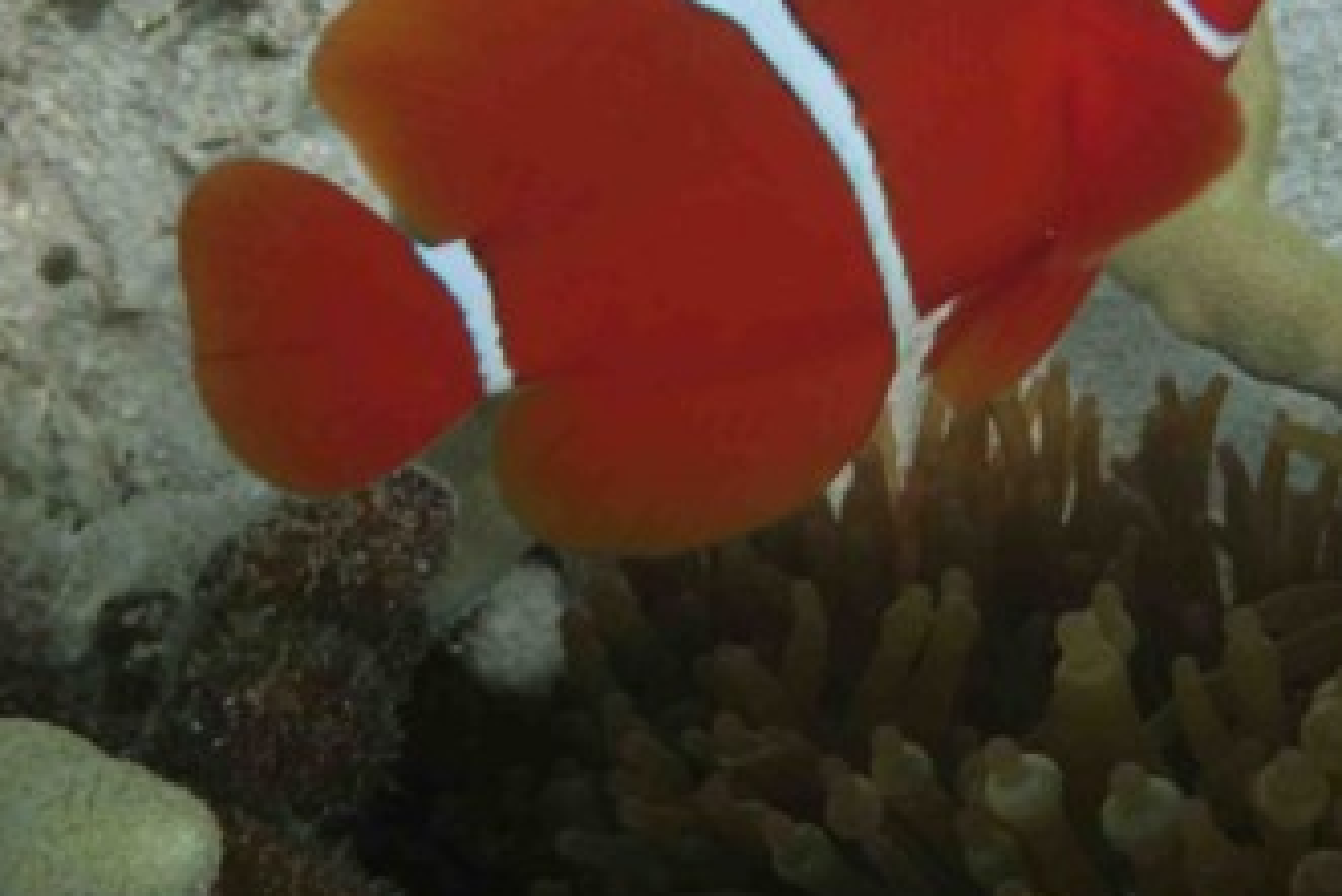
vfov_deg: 16.6
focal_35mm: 82
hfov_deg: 24.7
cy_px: 341
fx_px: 3058
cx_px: 815
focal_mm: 10.4
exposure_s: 1/160
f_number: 5
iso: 160
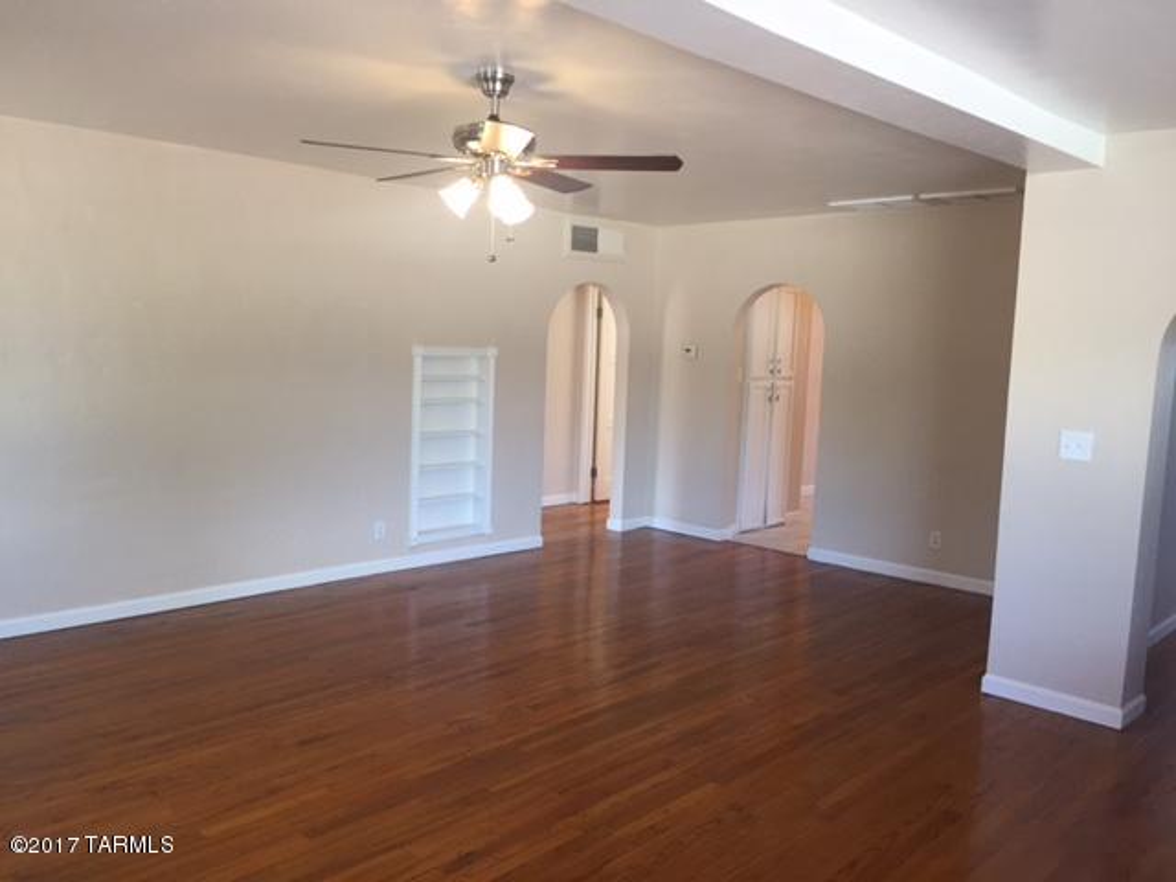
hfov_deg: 61.7
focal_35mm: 29
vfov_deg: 48.2
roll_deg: -3.0
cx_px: 588
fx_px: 985
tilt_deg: -5.0
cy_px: 441
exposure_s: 1/30
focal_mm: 4.15
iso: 50
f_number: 2.2
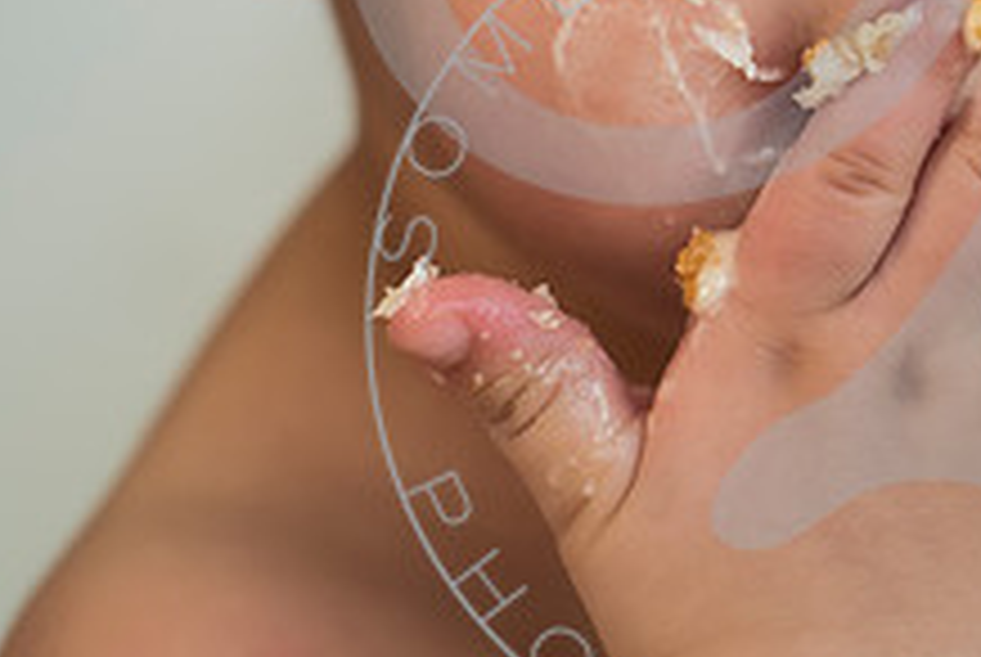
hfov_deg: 14.0
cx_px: 933
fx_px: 3957
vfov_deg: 9.4
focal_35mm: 145
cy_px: 24
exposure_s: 1/200
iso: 100
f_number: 2.8
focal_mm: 50
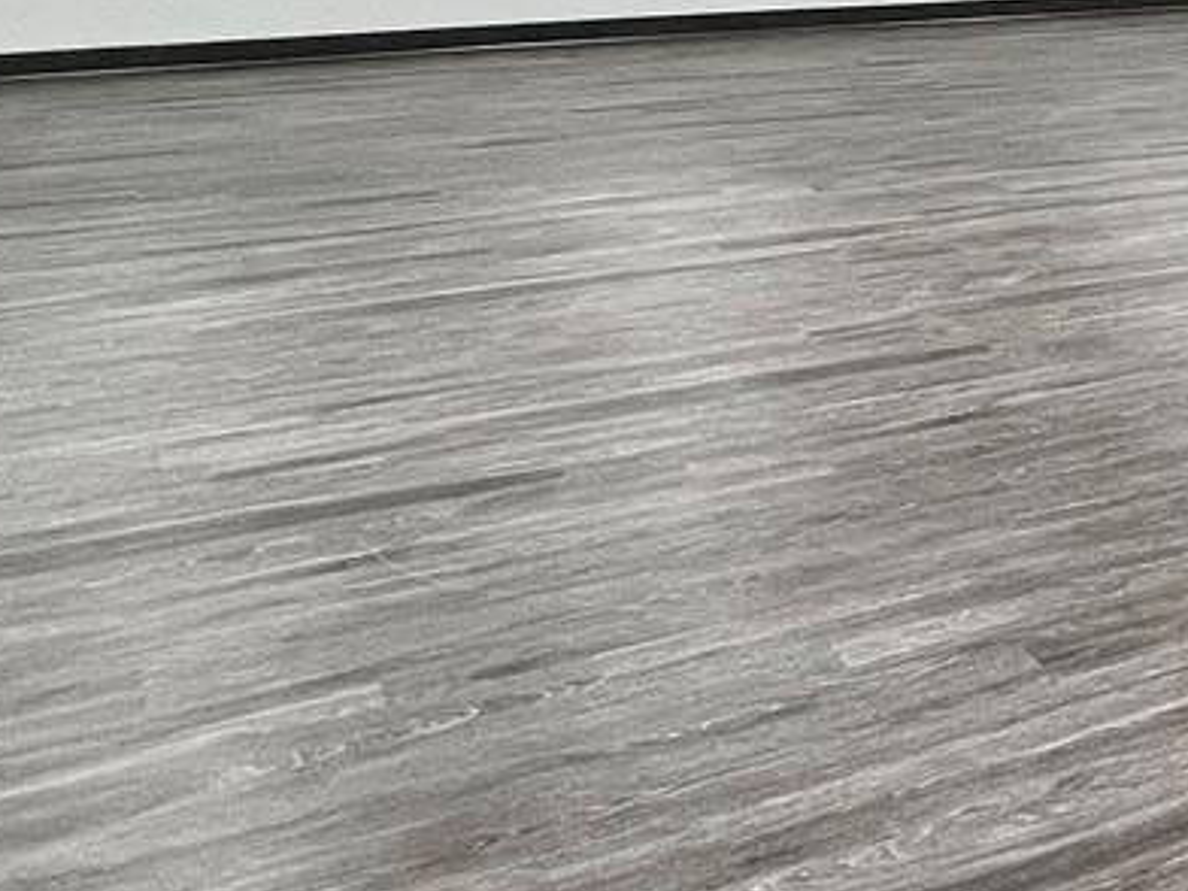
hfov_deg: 26.1
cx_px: 1797
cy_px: -152
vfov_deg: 25.1
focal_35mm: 53
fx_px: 1819
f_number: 1.8
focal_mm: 1.57
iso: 125
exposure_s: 1/122
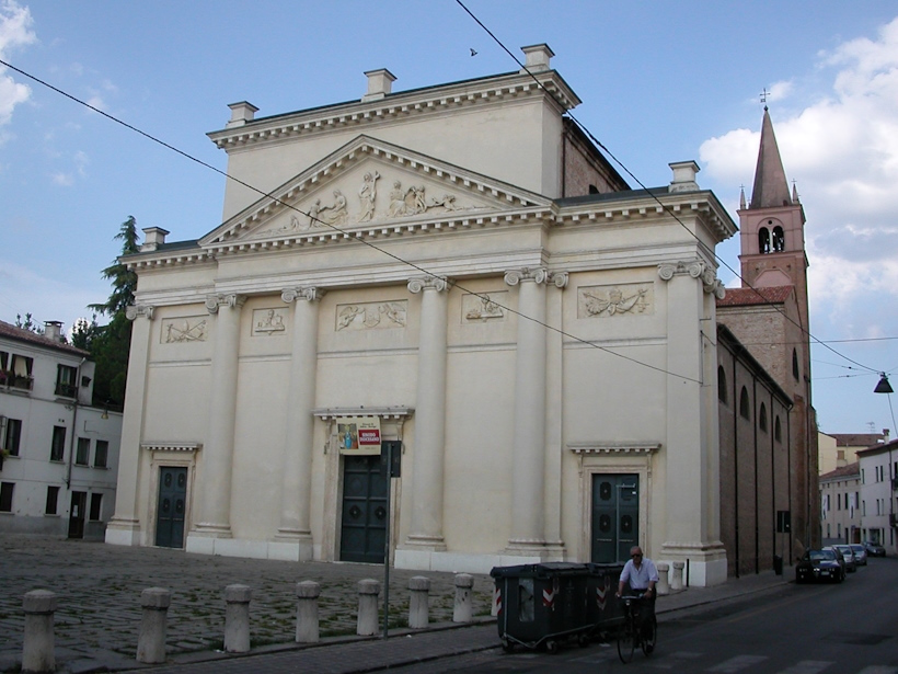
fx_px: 960
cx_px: 449
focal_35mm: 37
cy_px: 337
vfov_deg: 38.7
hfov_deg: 50.1
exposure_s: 1/537
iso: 100
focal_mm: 5.6
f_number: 4.5
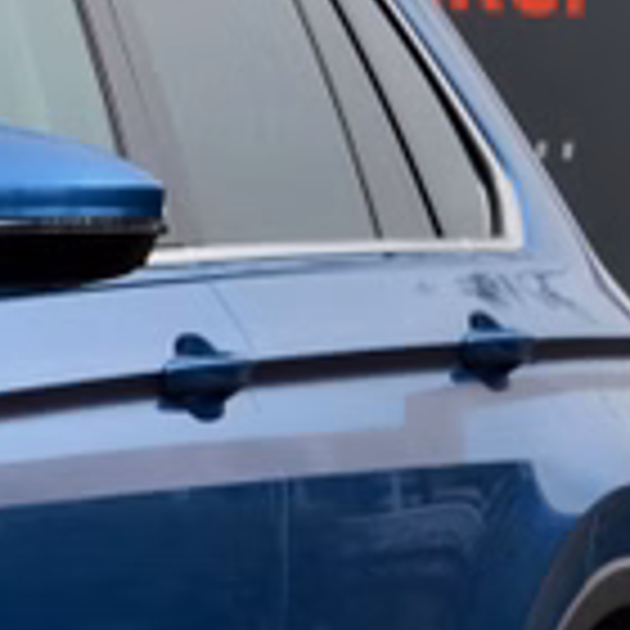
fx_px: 9307
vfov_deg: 3.9
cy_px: 688
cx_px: -999
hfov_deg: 3.8
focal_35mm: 452
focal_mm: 62
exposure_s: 1/80
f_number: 10
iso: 200
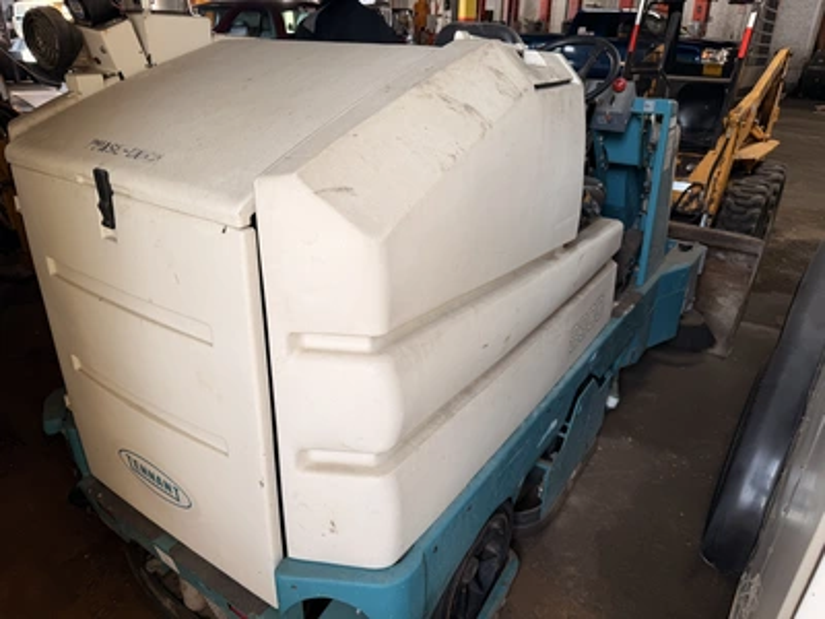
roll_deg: +0.0
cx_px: 412
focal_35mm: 24
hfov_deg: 71.6
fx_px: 572
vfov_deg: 56.8
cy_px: 310
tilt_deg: -25.8
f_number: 1.78
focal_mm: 6.76
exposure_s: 1/121
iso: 80
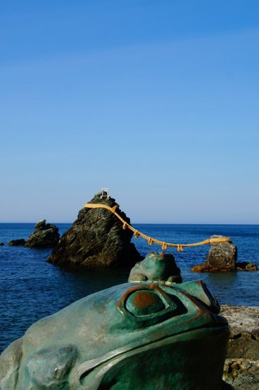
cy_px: 195
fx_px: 486
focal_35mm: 45
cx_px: 130
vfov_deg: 43.6
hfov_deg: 29.8
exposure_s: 1/640
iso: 200
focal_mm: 30
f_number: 8
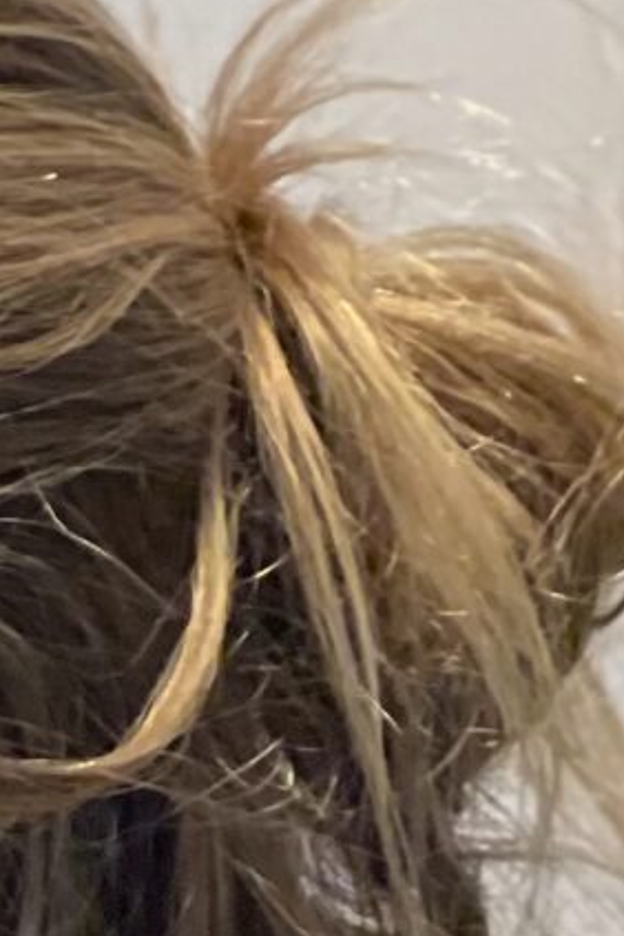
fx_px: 8501
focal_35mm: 327
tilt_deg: -27.1
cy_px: 1688
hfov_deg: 4.0
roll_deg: +2.1
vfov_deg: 6.2
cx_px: -1489
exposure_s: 1/40
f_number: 2
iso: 160
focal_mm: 6
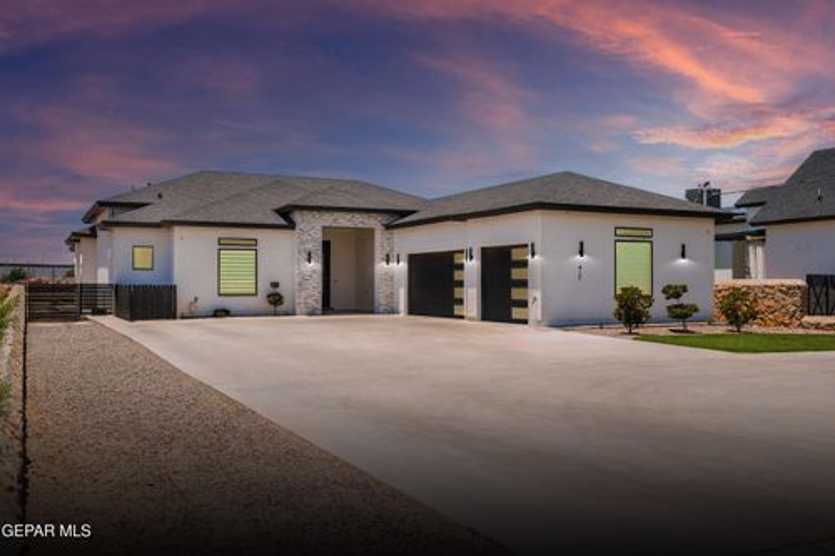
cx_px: 418
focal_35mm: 35
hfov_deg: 54.5
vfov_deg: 37.8
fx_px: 811
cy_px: 278
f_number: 11
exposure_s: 1/500
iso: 640
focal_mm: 35
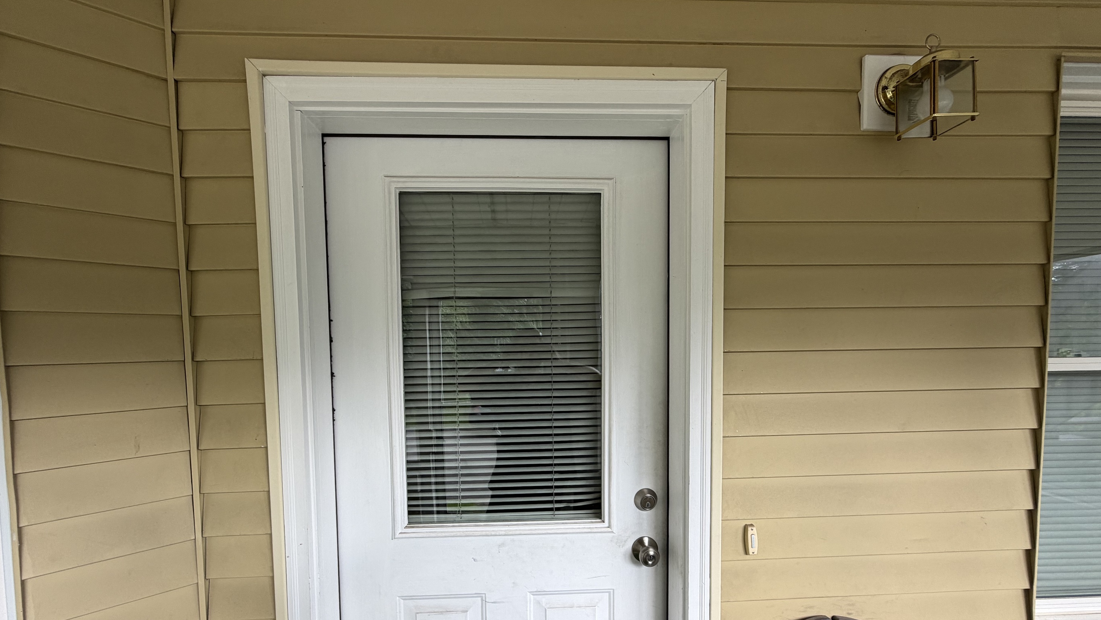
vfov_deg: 66.4
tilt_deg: -2.1
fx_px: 467
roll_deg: +0.6
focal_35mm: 16
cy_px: 375
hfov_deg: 99.4
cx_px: 551
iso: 64
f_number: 2.2
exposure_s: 1/121
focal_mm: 2.22
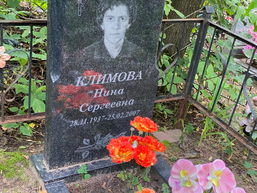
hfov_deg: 36.8
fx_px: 386
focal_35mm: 52
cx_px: 128
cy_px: 96
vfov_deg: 28.0
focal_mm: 6
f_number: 2
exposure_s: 1/60
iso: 500
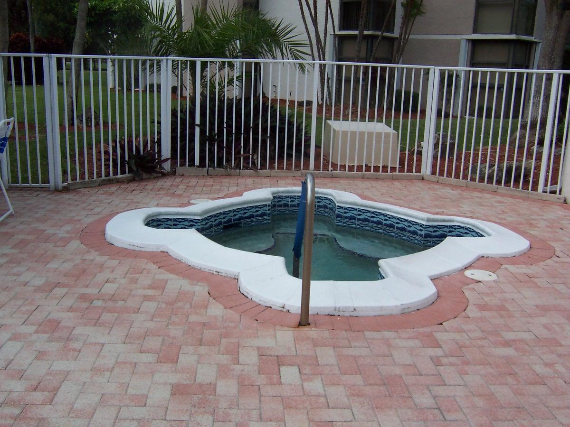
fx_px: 593
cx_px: 285
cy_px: 214
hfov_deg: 51.4
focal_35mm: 36
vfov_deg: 39.7
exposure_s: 1/500
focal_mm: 5.6
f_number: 5.6
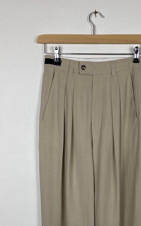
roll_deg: -0.9
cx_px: 99
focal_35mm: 43
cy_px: 163
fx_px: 264
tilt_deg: -7.3
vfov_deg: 45.0
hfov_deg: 29.6
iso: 40
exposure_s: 1/100
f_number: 1.8
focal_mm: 4.25
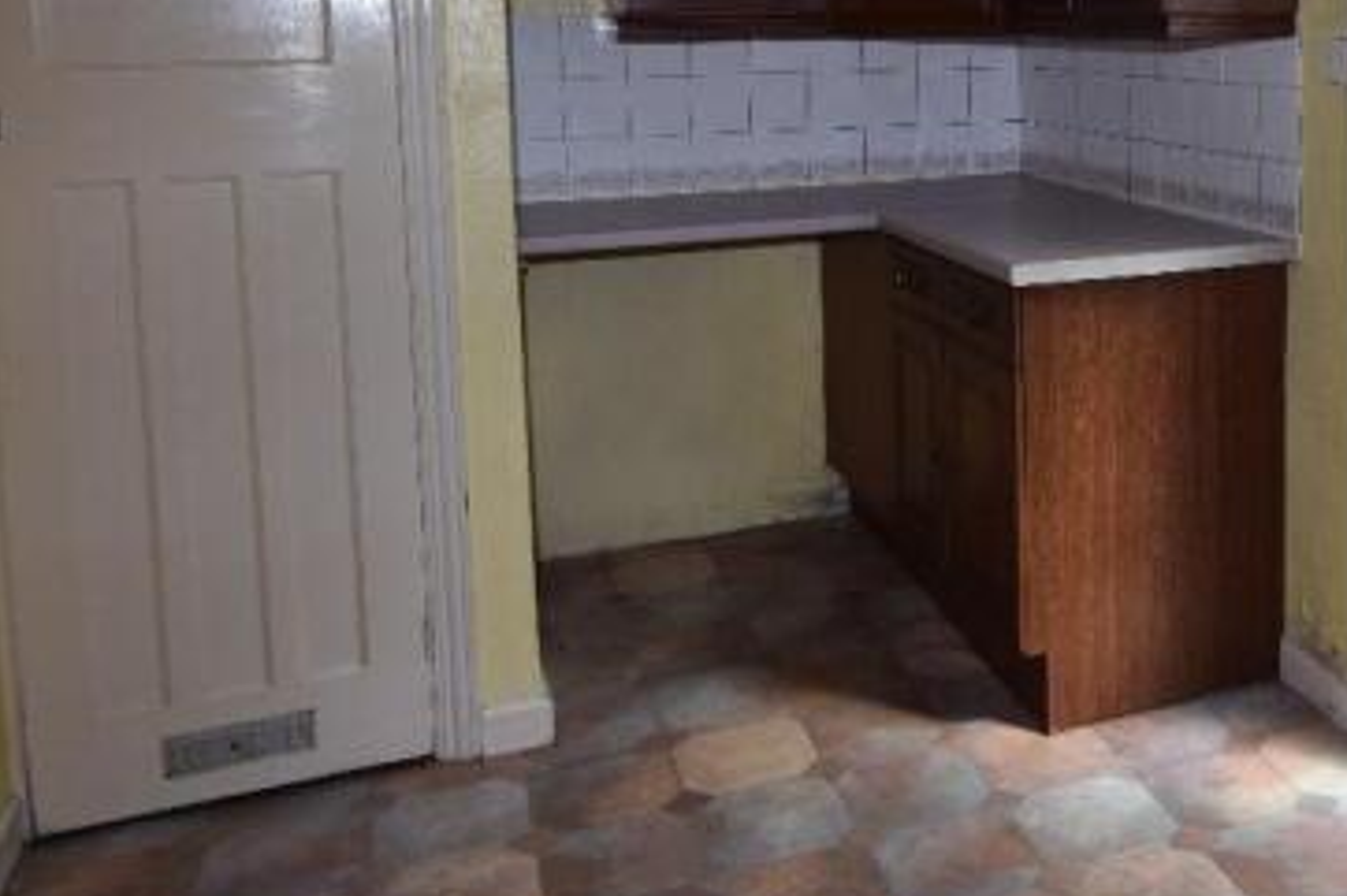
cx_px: 1152
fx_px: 1421
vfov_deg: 33.8
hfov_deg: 46.8
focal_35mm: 38
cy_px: 154
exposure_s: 1/200
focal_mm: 14
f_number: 7.1
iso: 400
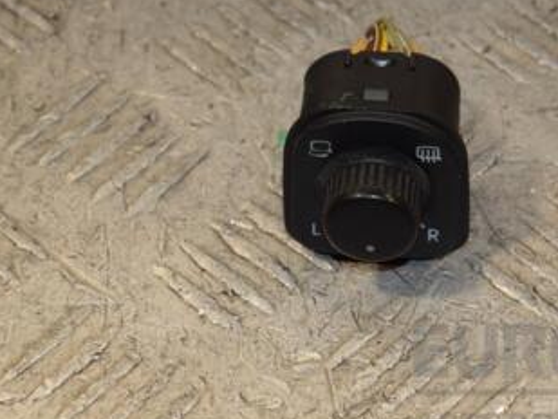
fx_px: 3612
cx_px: 379
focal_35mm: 224
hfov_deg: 8.8
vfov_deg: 6.6
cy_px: 110
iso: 800
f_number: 6.3
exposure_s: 1/200
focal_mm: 80
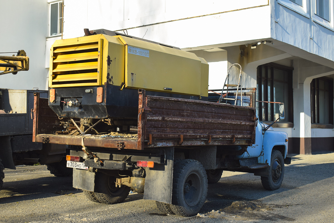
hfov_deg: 45.0
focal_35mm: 44
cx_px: 167
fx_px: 404
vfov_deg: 30.8
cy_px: 112
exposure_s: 1/500
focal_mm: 29
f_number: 7.1
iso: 200
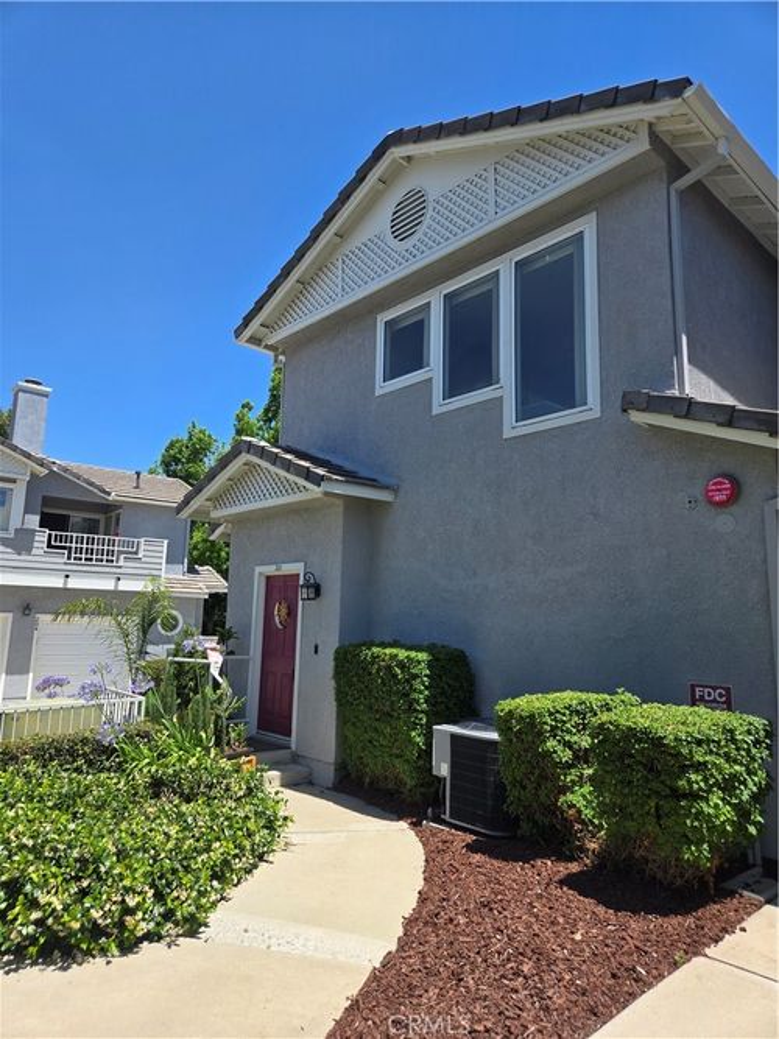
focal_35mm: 23
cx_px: 390
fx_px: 690
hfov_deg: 58.9
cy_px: 520
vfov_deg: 73.9
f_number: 1.8
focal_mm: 5.4
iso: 25
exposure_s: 1/1414
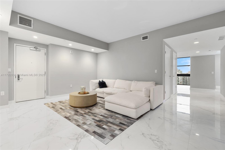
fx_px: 100
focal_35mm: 16
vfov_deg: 73.7
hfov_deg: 96.7
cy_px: 75
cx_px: 112
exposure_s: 1
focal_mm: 16
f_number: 13
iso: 250
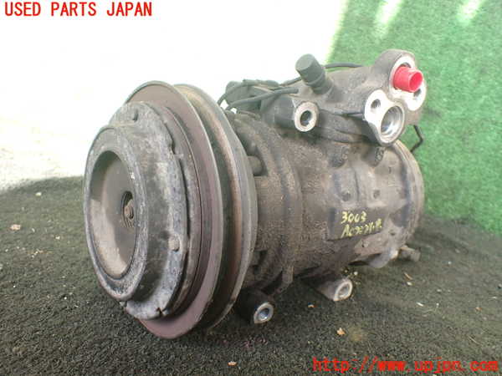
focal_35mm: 30
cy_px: 188
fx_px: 435
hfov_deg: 60.0
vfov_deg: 46.8
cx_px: 251
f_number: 2.3
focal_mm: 5.4
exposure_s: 1/125
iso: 200
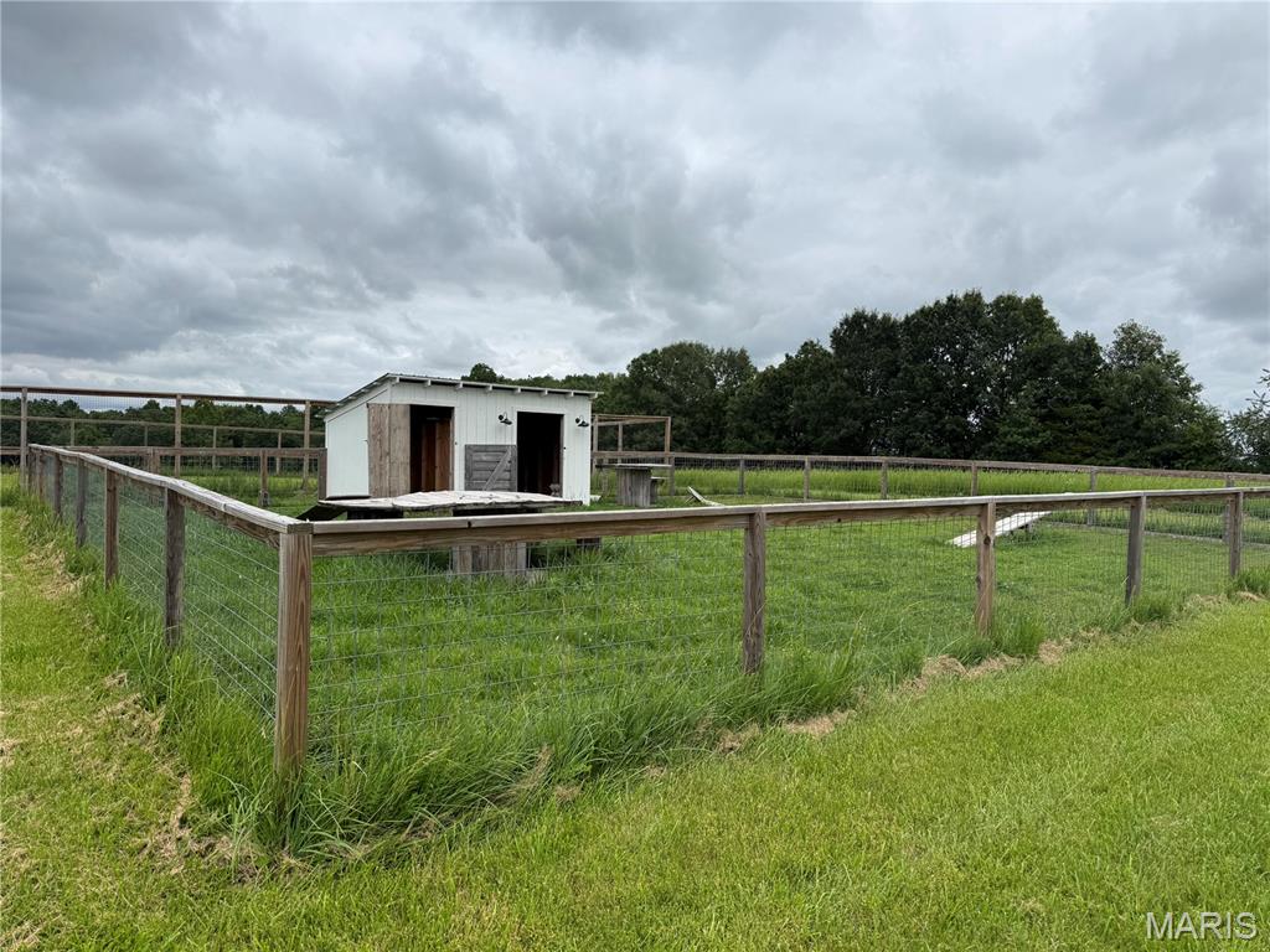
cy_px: 476
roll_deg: -1.8
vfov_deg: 56.8
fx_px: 881
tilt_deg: +0.1
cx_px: 635
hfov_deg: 71.6
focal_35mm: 24
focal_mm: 6.76
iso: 80
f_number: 1.78
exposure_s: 1/4405
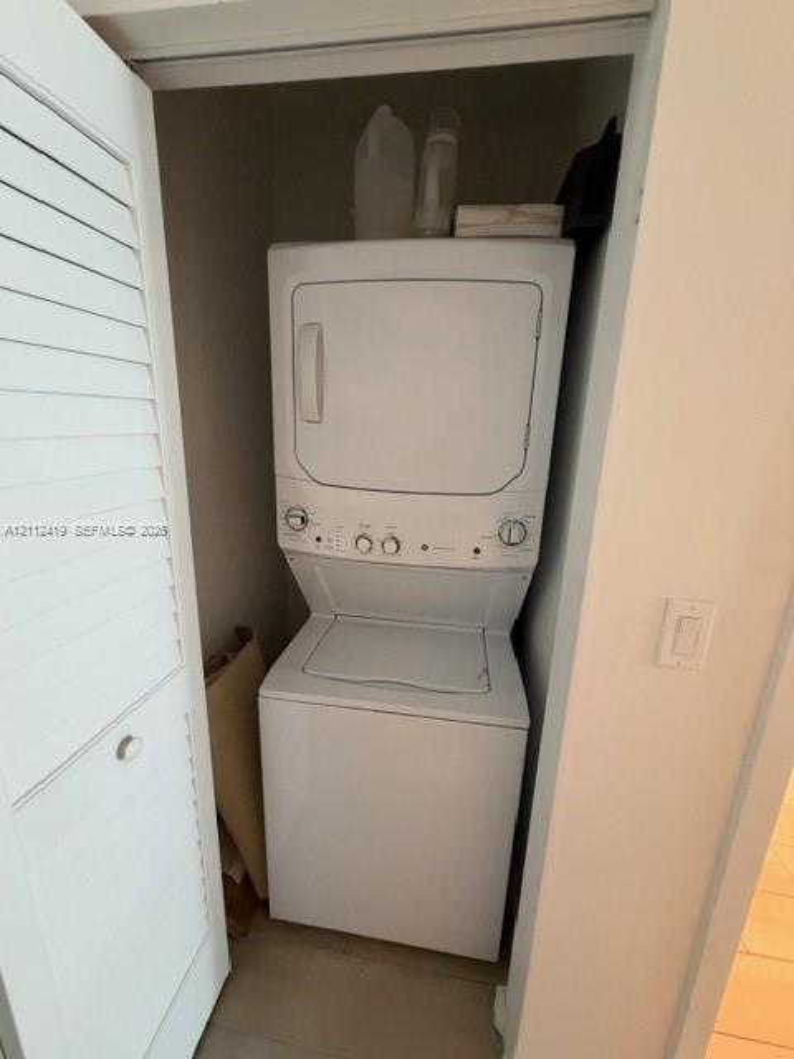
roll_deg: -1.5
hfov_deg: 85.7
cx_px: 397
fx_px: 428
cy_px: 530
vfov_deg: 102.1
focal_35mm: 14
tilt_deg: -13.0
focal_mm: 2.22
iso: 640
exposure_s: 1/60
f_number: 2.2
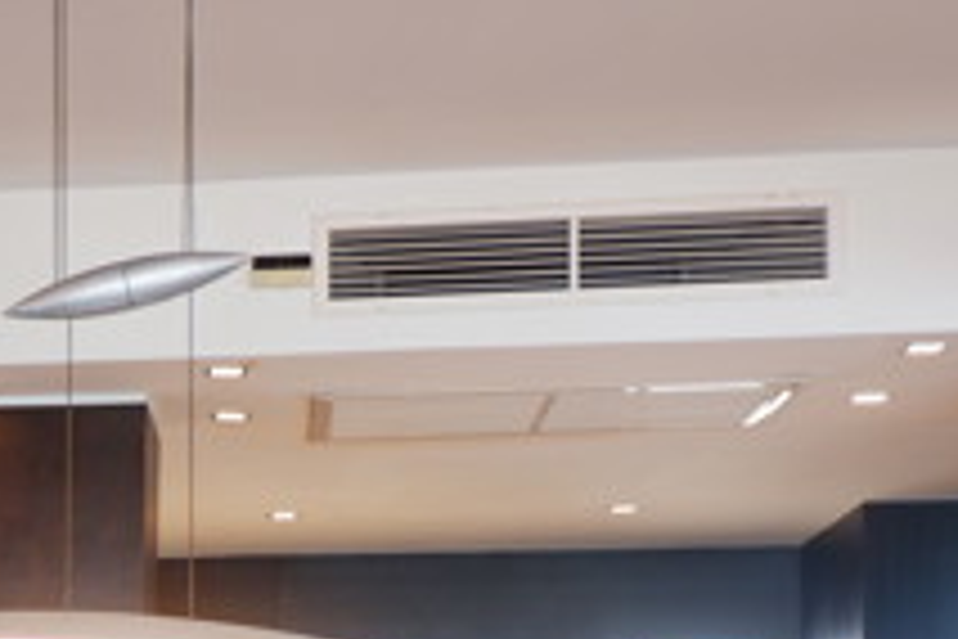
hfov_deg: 21.1
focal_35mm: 90
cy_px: 882
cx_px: -189
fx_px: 2395
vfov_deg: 14.4
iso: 200
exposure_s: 1/50
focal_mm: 21.1
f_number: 4
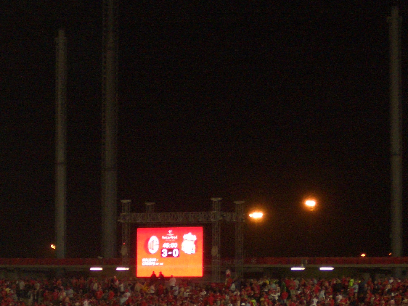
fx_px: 2299
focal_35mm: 195
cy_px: 252
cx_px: 164
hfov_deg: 10.1
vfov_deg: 7.6
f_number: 4.8
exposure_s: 1/60
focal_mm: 17.4
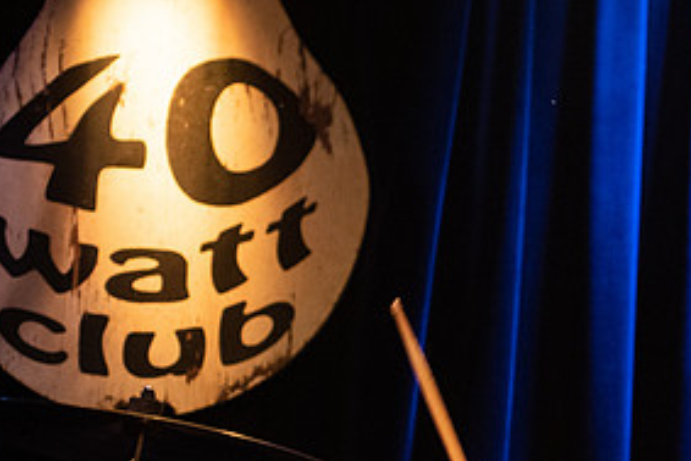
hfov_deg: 12.7
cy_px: 349
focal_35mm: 160
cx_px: 715
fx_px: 3073
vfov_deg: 8.6
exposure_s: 1/125
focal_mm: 70
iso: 3200
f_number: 3.2
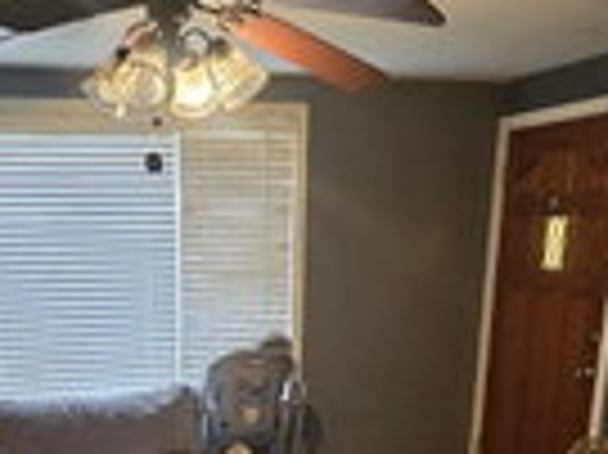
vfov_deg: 32.3
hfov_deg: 45.0
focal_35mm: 41
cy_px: 454
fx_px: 719
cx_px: 191
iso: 800
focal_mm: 2.2
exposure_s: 1/60
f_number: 2.2
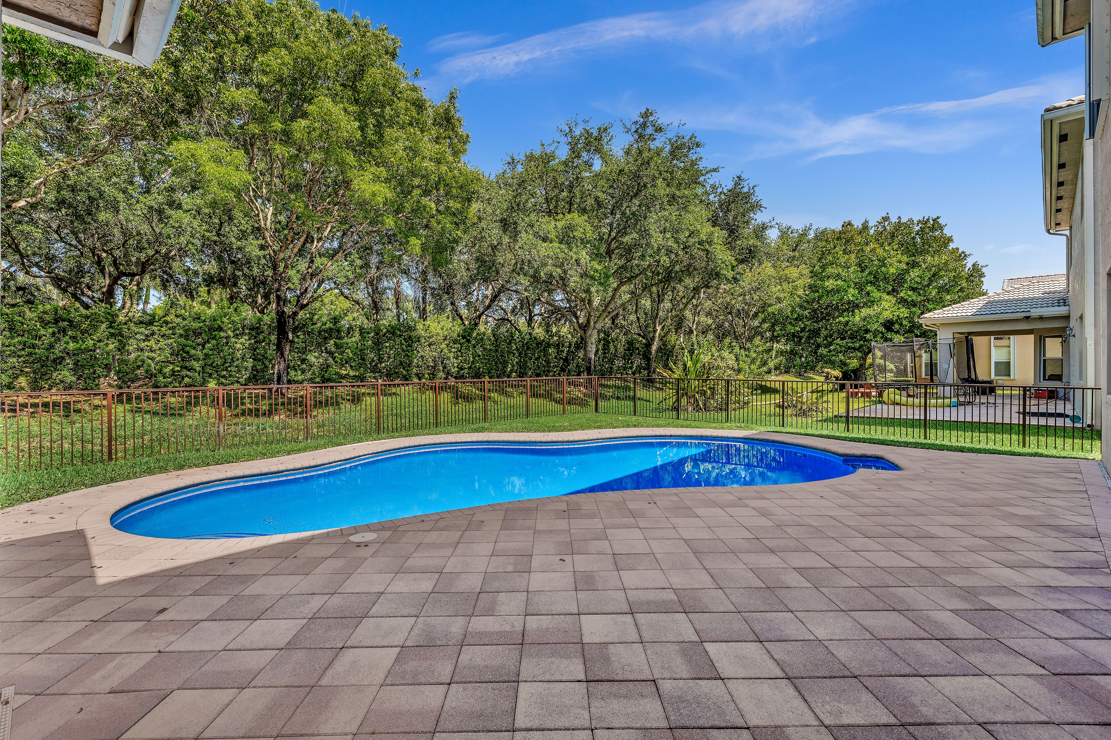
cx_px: 556
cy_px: 370
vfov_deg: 73.7
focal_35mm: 16
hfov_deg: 96.7
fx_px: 494
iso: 200
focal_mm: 16
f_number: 8
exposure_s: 1/250
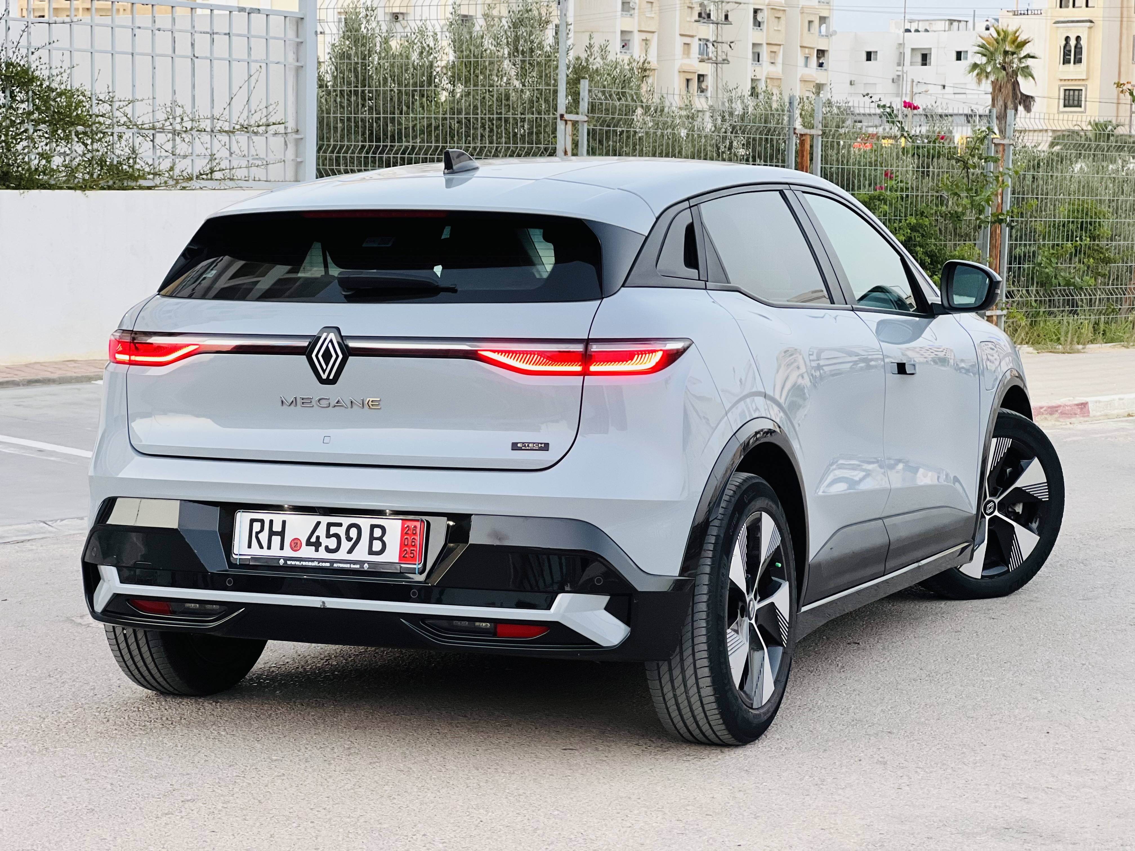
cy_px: 426
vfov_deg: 19.1
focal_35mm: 77
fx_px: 2525
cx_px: 568
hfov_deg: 25.3
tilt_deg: -5.9
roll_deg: -1.5
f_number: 2.8
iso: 200
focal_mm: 9
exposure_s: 1/40
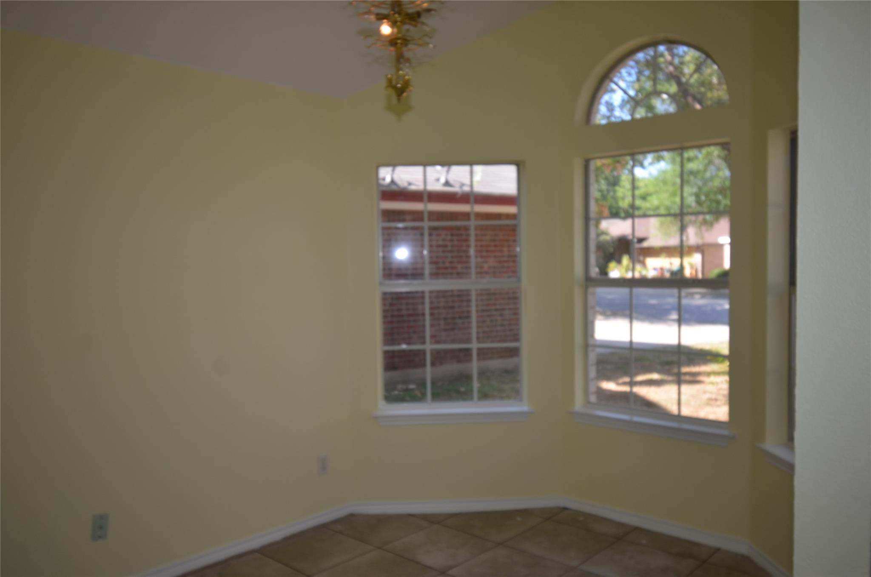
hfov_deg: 62.0
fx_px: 724
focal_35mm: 30
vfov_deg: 43.4
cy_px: 288
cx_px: 436
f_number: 5.6
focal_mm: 20
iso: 180
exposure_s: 1/125
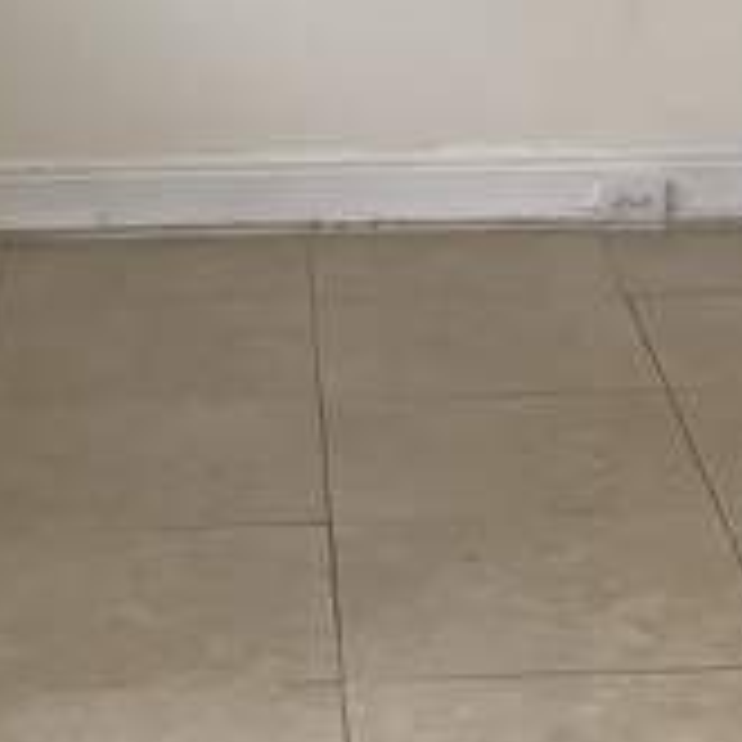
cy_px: -391
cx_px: 522
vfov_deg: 12.4
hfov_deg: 13.1
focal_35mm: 133
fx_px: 3225
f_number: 2.4
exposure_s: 1/100
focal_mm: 3.3
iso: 64
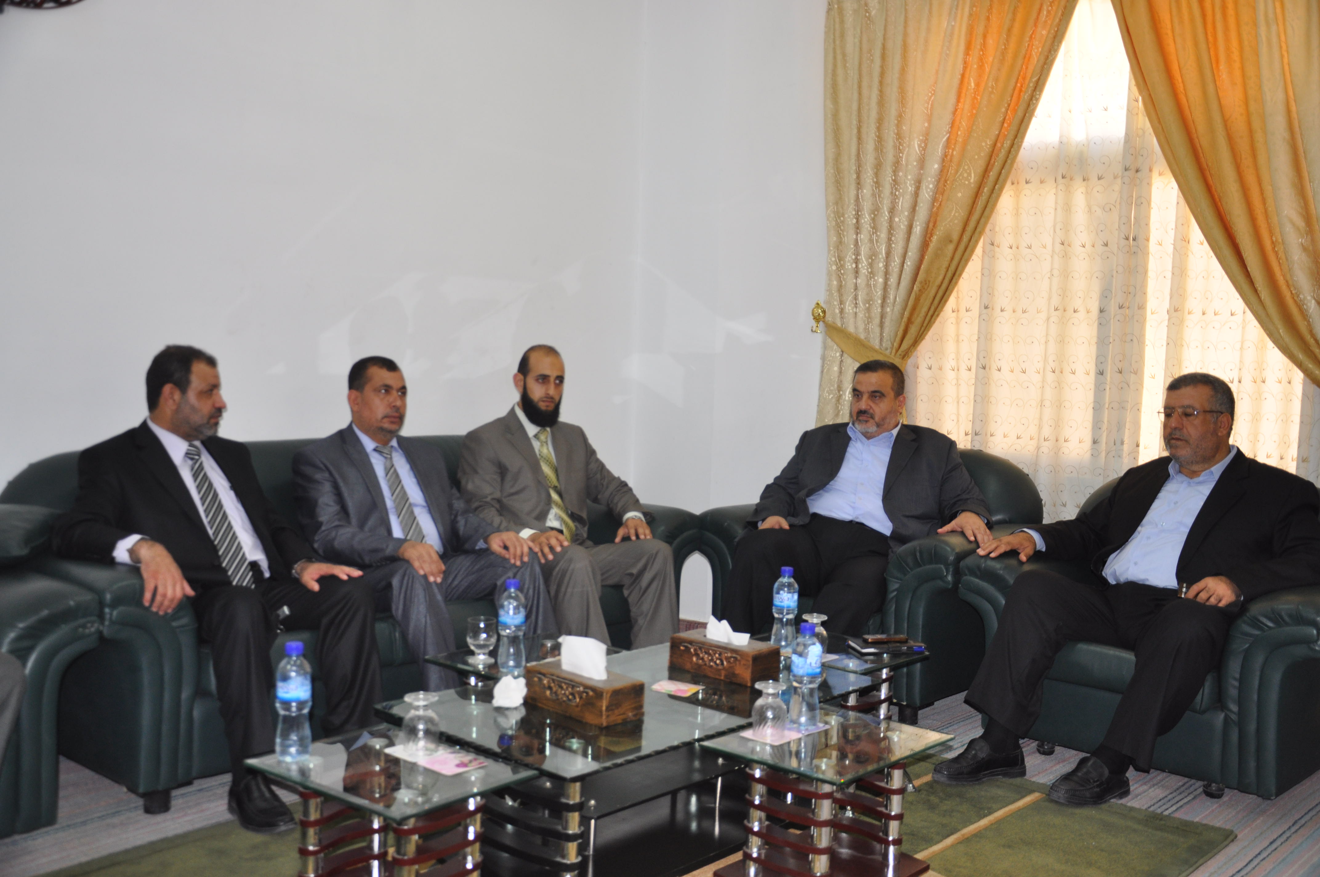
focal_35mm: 36
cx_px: 660
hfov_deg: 53.2
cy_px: 438
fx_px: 1318
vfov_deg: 36.8
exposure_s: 1/60
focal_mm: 24
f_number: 3.8
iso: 400
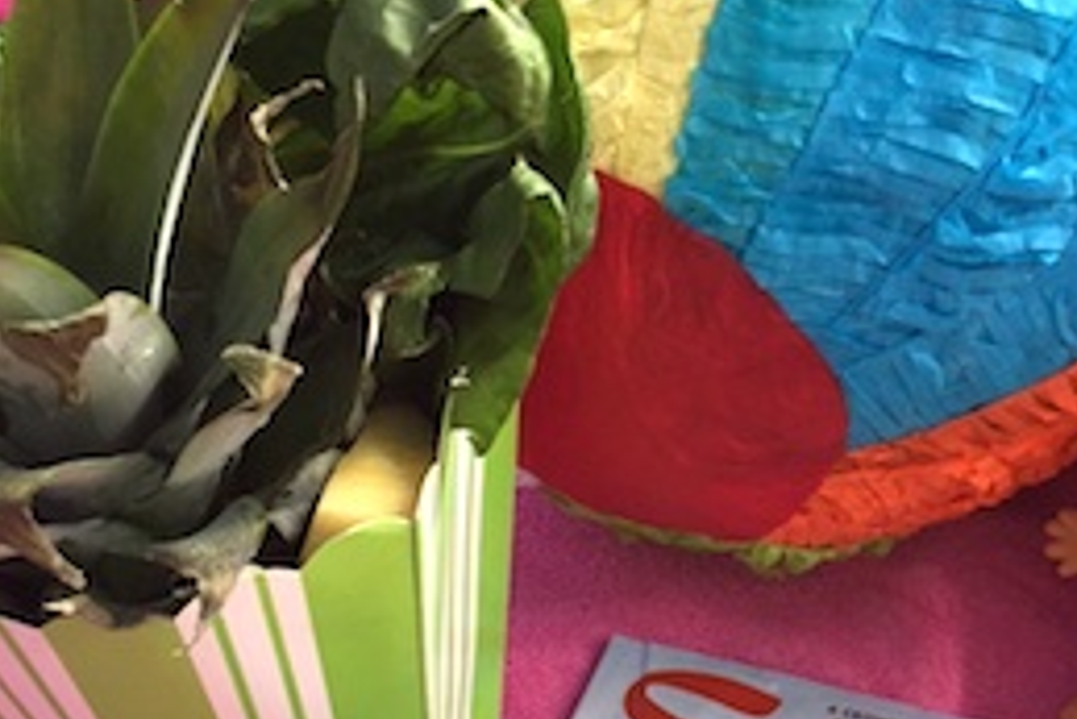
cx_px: 890
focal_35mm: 67
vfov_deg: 20.2
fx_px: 2005
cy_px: 495
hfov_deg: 29.3
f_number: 2.2
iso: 32
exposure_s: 1/319
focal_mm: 4.15
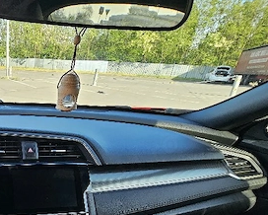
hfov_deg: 50.5
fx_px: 222
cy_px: 187
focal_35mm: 28
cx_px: 1
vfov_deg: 47.2
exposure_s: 1/208
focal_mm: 2.2
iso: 50
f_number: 2.2
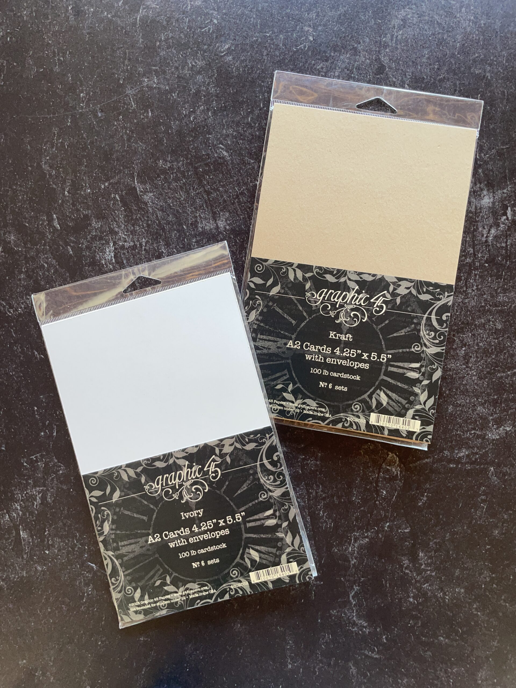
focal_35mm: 26
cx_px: 258
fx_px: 517
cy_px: 344
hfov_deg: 53.1
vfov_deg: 67.3
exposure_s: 1/83
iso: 125
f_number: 1.6
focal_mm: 4.2
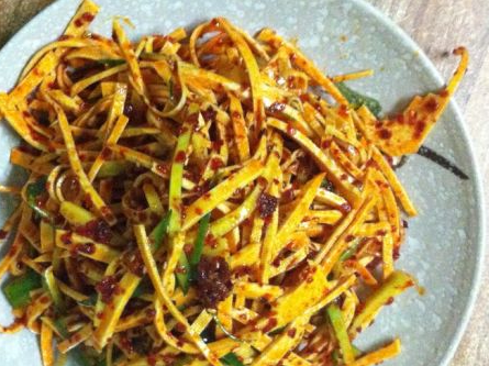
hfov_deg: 34.8
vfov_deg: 26.4
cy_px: 232
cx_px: 188
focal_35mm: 55
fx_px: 776
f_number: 2.8
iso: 800
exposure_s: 1/17
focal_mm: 3.85
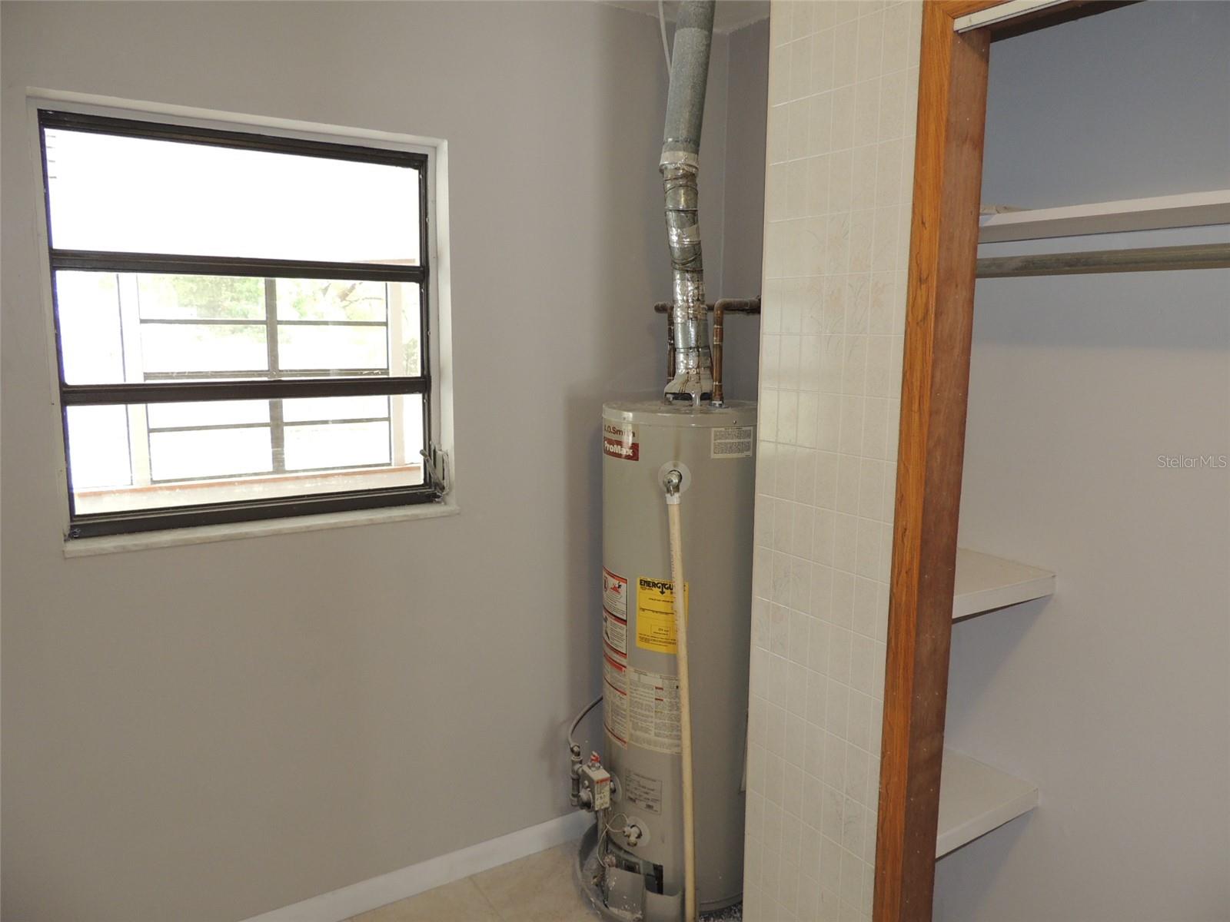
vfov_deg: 56.8
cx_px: 615
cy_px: 461
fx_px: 853
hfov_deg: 71.6
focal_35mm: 24
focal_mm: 4.3
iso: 140
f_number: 3
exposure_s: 1/40
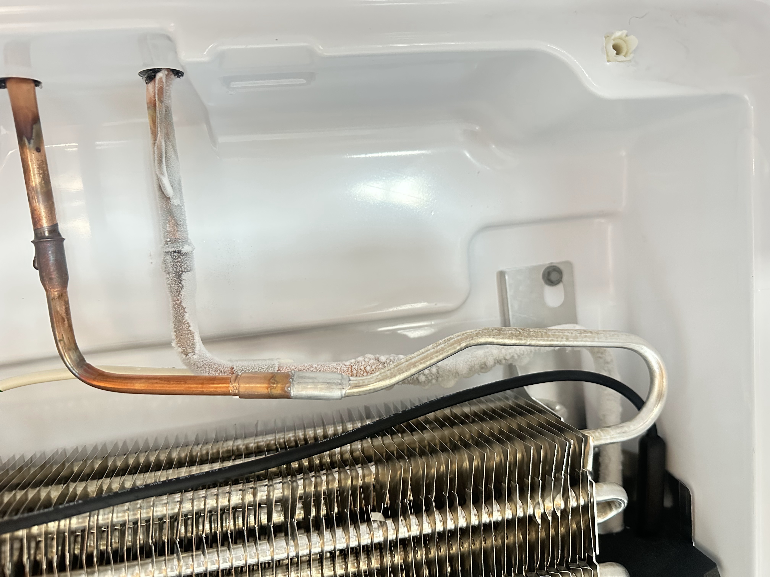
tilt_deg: -6.4
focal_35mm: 24
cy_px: 288
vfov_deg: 56.8
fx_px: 534
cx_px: 385
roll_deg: +4.8
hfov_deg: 71.6
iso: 1000
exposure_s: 1/40
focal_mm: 6.86
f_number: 1.78
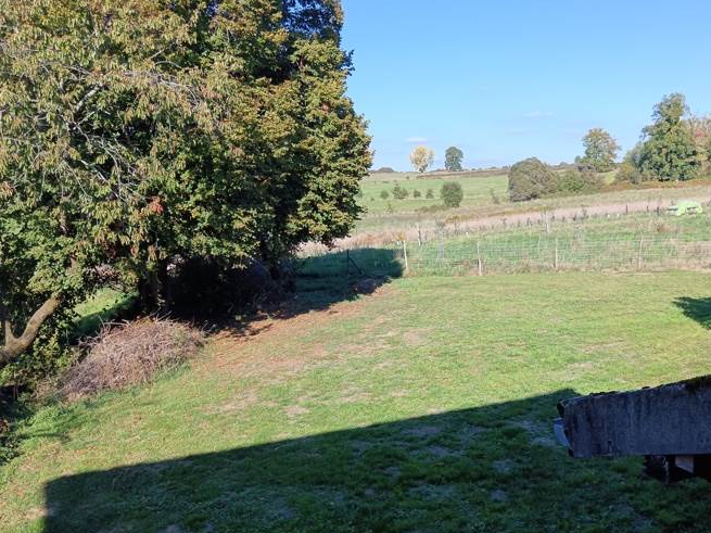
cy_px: 306
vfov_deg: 42.8
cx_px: 418
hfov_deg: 55.0
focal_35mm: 33
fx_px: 678
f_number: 1.9
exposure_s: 1/700
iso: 100
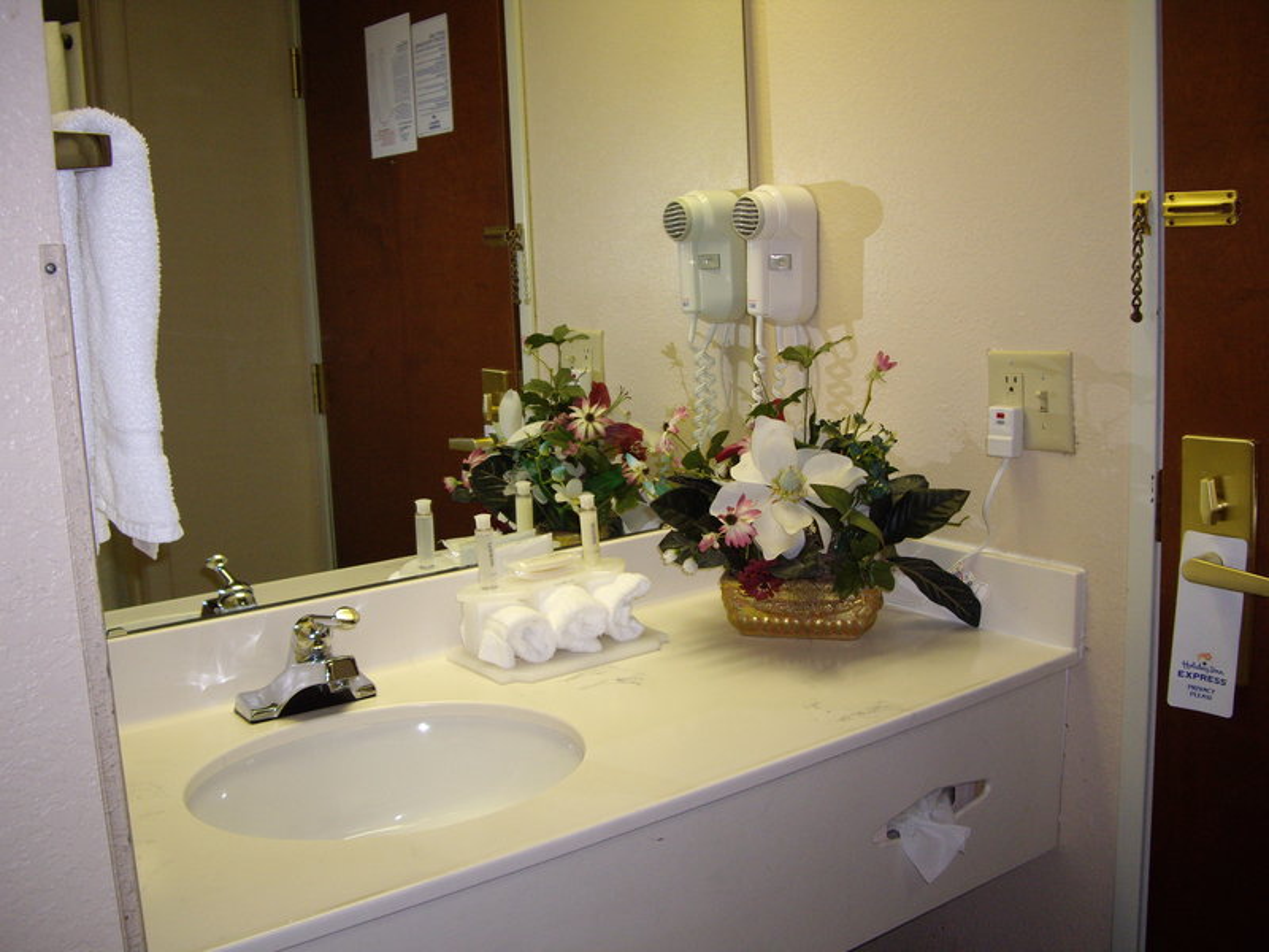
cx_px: 634
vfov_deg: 37.7
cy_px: 476
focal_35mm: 38
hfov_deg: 49.0
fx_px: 1393
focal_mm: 7.9
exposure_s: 1/80
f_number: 2.8
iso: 200
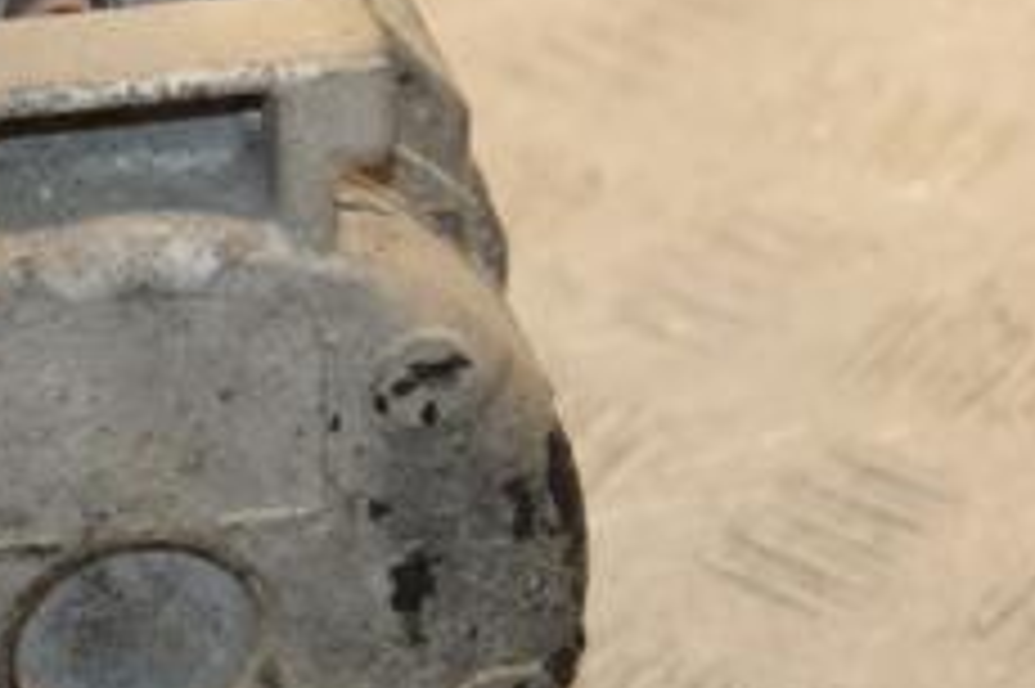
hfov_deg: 9.0
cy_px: 252
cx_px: 63
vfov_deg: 6.0
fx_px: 6521
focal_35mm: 227
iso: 800
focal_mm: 58
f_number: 6.3
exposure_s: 1/200
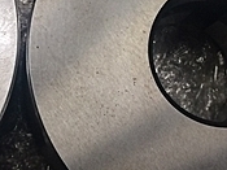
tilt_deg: -82.2
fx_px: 695
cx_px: 21
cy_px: 60
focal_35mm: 106
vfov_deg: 13.9
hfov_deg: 18.2
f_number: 2.2
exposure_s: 1/30
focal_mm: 4.15
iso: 40
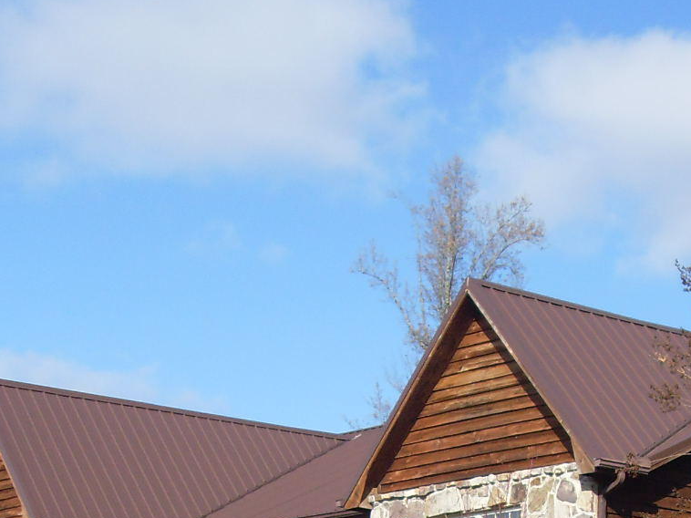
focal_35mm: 100
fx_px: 1996
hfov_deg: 19.1
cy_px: 647
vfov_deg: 14.3
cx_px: 699
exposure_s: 1/250
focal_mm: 6.3
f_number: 7
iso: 80
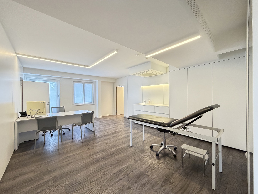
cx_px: 129
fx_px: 104
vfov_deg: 85.7
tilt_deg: +0.6
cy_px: 97
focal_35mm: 14
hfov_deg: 102.1
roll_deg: +0.9
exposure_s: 1/50
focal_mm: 2.22
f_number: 2.2
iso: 400
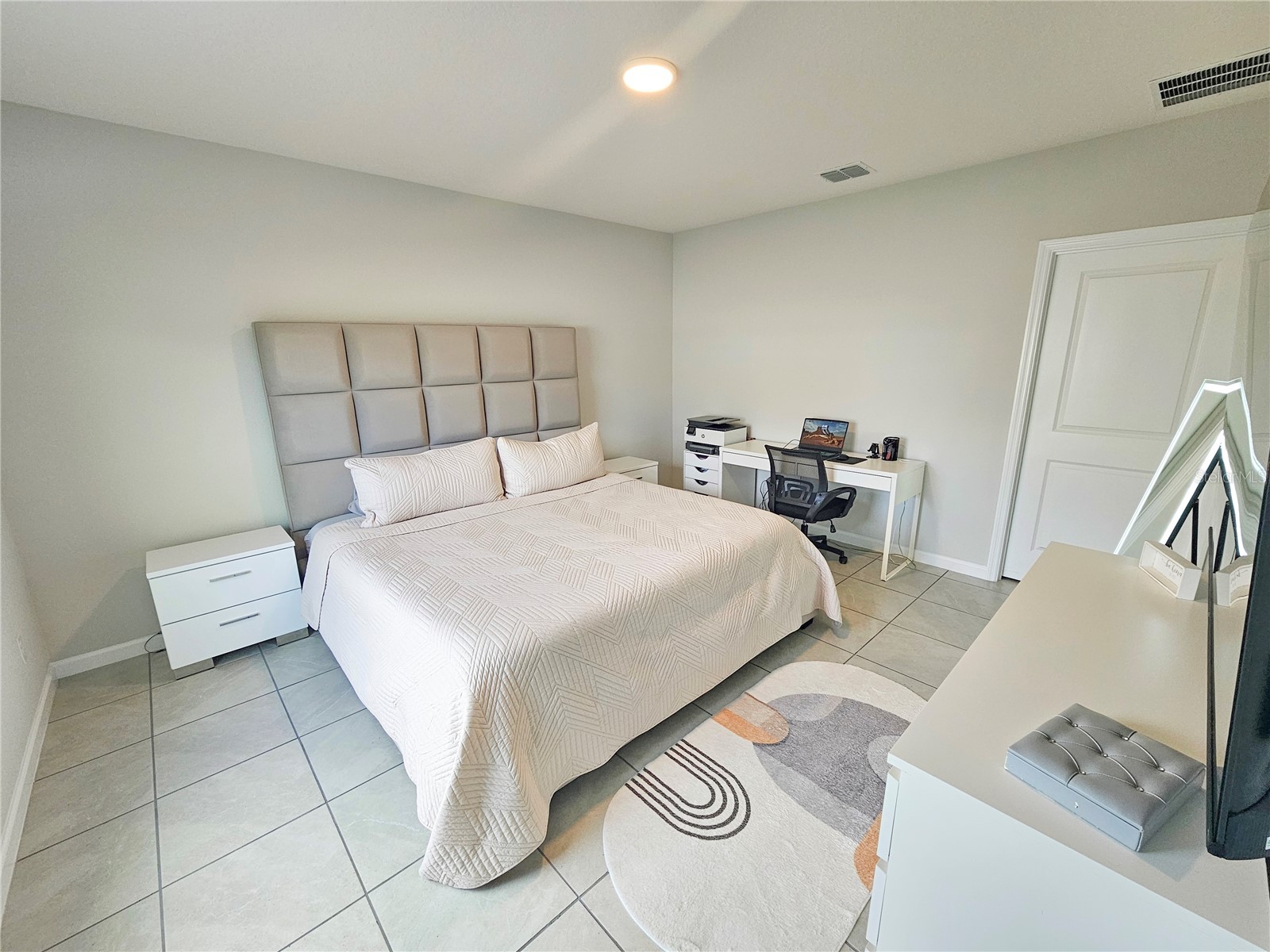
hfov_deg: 106.2
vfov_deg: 89.9
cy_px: 476
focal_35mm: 13
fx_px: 477
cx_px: 635
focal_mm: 2.2
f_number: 2.2
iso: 100
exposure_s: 1/60
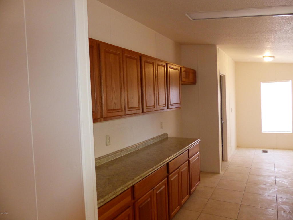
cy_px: 110
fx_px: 220
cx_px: 146
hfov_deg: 67.3
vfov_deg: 53.1
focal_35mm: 26
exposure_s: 1/60
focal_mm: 4.5
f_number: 2.8
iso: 400
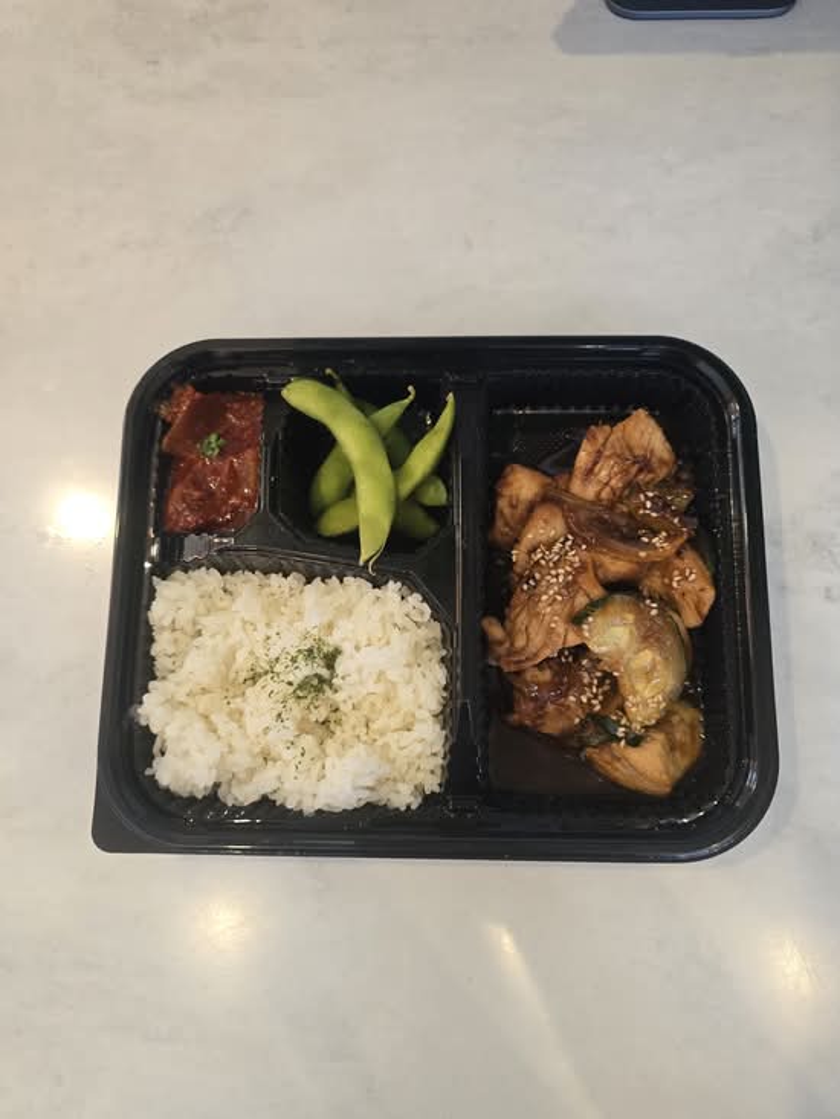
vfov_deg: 73.9
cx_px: 420
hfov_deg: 58.9
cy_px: 560
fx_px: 744
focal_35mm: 23
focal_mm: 6.3
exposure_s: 1/100
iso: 500
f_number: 1.7
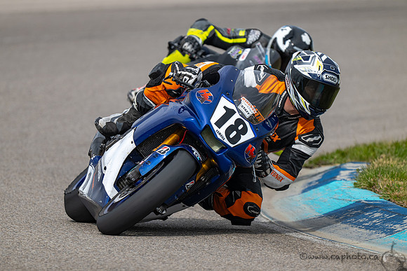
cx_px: 169
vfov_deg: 2.0
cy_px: 113
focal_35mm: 701
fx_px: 7928
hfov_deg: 2.9
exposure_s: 1/1250
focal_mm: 600
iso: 200
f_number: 6.3
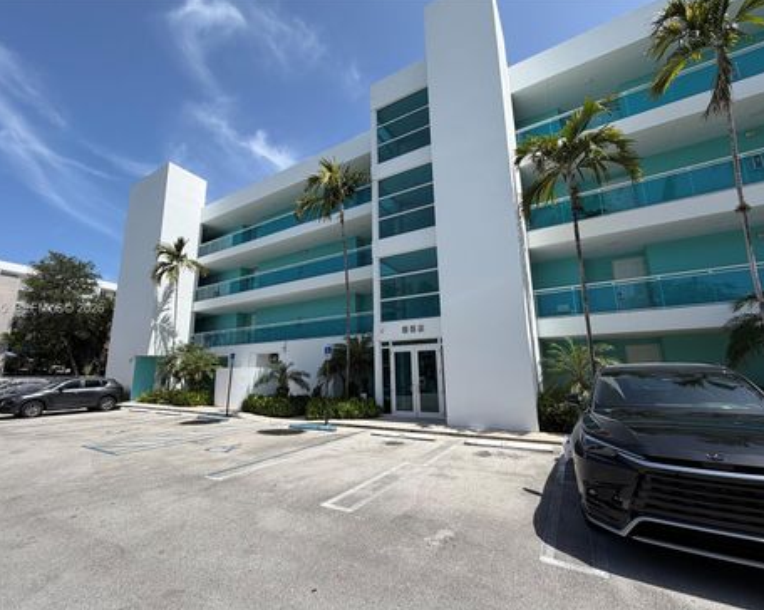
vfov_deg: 84.0
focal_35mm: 15
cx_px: 360
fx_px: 339
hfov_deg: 96.7
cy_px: 309
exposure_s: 1/914
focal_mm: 2.22
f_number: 2.2
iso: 20
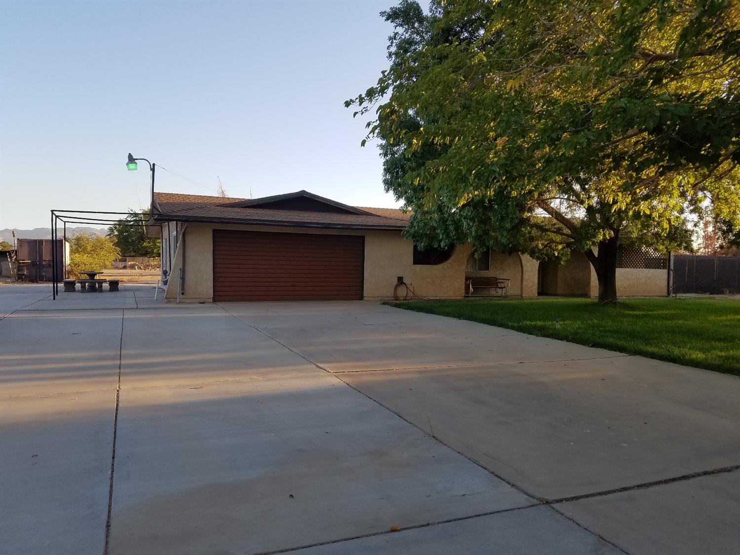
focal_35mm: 26
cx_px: 370
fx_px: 556
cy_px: 278
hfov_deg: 67.3
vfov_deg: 53.0
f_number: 1.7
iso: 50
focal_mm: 4.2
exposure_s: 1/658
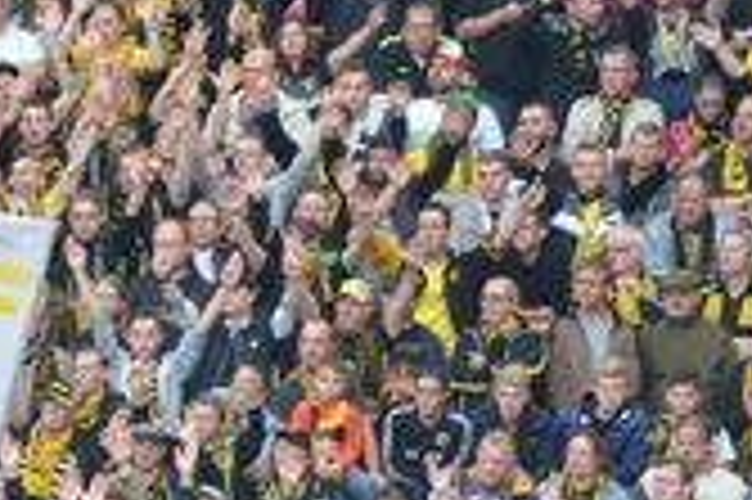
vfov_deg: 0.9
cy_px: 498
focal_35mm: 1532
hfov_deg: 1.3
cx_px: -432
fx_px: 31970
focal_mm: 300
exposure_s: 1/500
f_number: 5.6
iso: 2200
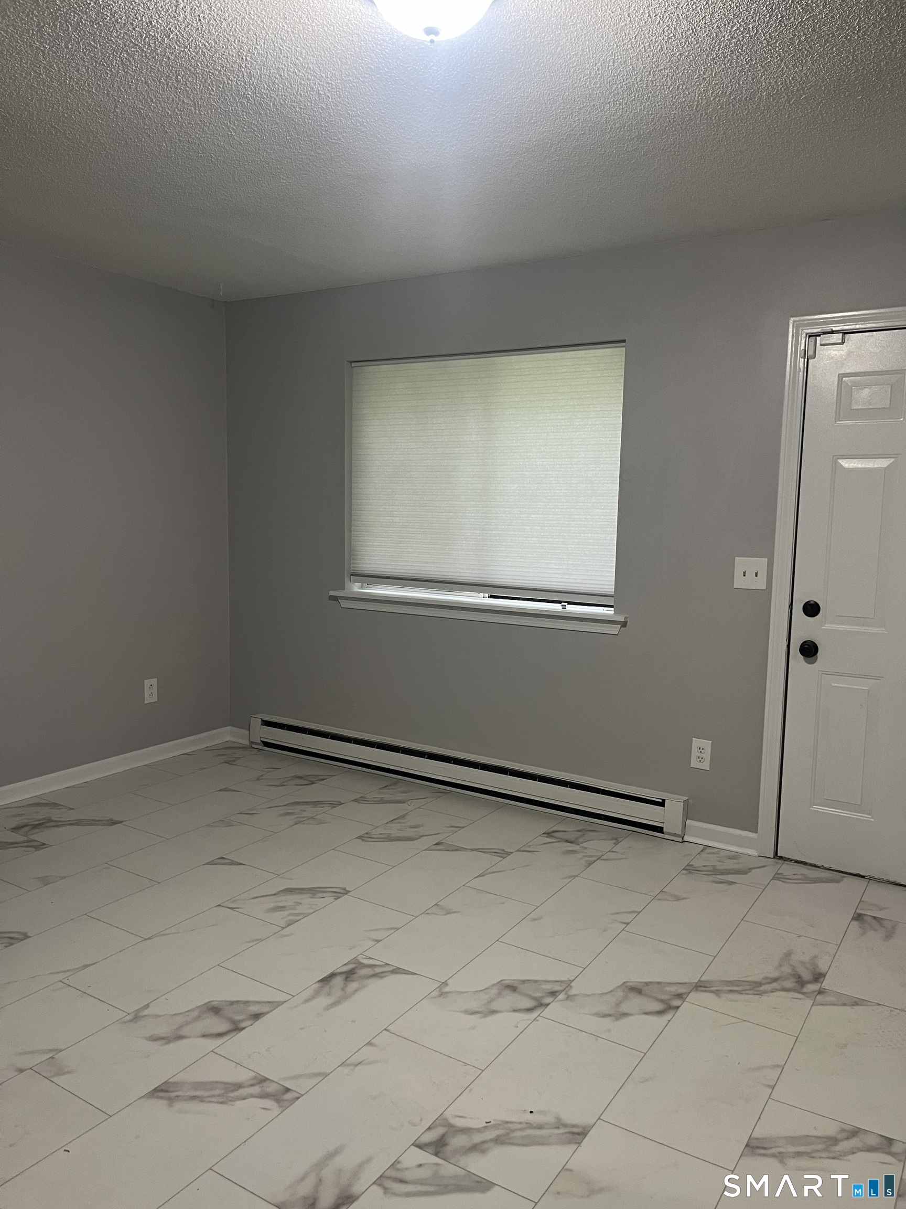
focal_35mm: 26
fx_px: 907
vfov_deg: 67.3
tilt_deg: -5.9
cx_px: 453
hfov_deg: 53.1
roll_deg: -0.7
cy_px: 604
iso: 200
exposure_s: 1/60
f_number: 1.6
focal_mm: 5.1
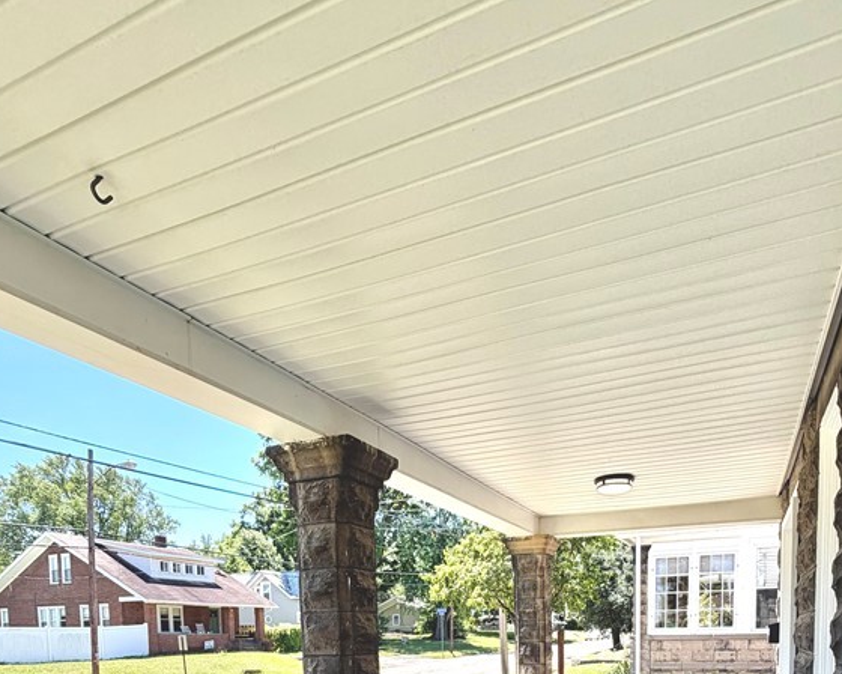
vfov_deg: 46.6
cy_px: 686
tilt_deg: -4.2
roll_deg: +0.4
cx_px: 484
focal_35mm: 25
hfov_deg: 67.7
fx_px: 623
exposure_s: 1/502
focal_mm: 2.22
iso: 50
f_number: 2.2
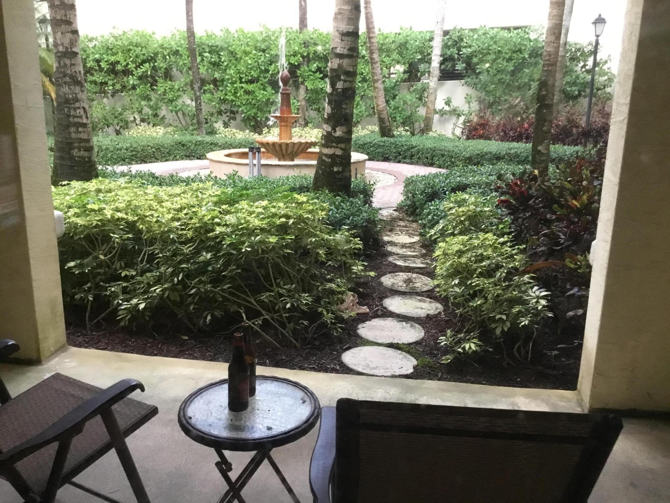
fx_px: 600
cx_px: 335
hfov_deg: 58.4
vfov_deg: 45.4
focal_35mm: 31
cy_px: 252
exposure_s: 1/30
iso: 200
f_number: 2.4
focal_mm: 3.3
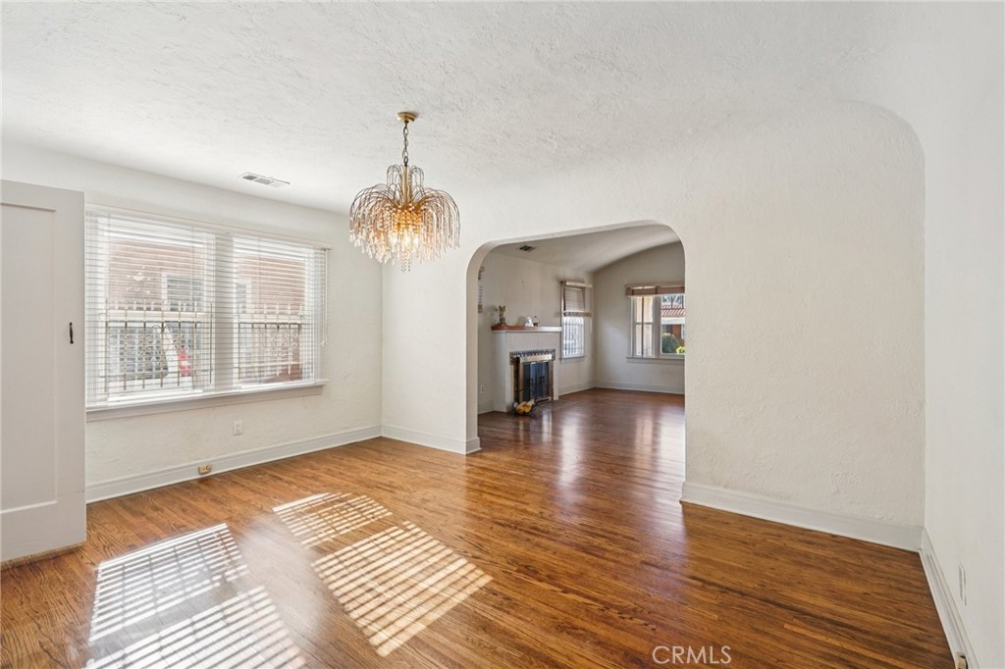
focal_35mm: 16
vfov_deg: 73.7
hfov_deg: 96.8
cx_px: 502
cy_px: 334
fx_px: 446
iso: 400
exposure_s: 1/50
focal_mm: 16
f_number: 8
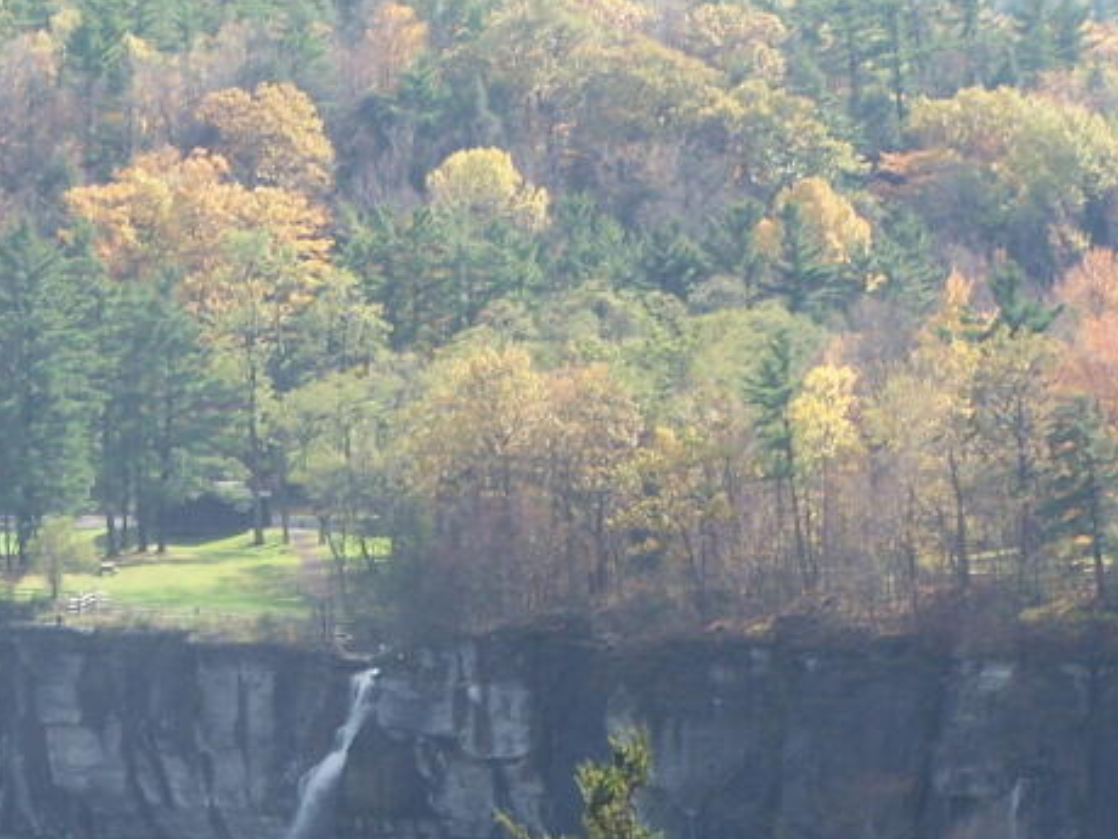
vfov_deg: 5.2
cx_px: 141
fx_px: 9205
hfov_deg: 6.9
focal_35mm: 285
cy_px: 574
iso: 80
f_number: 3.2
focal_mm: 21.2
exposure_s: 1/400
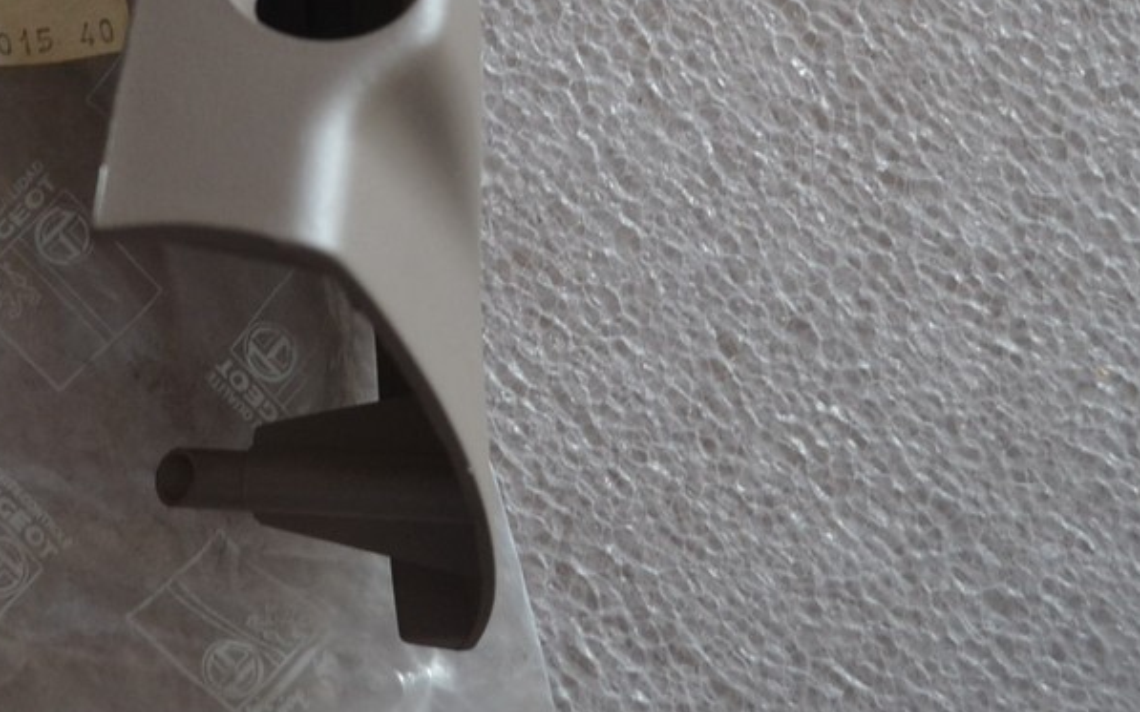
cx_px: 40
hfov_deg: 26.0
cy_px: -63
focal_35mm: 76
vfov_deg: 16.6
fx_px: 2361
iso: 560
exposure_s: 1/60
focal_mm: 22
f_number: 4
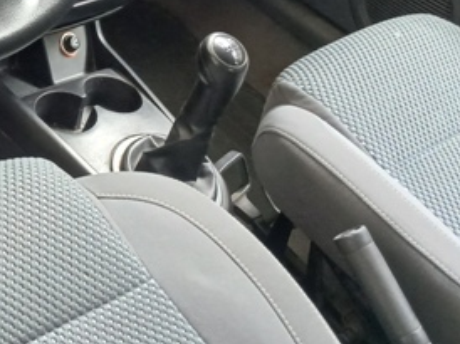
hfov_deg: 23.8
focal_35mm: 76
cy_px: -29
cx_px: -67
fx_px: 1009
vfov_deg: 18.7
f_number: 1.8
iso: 400
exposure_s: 1/24
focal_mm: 3.98
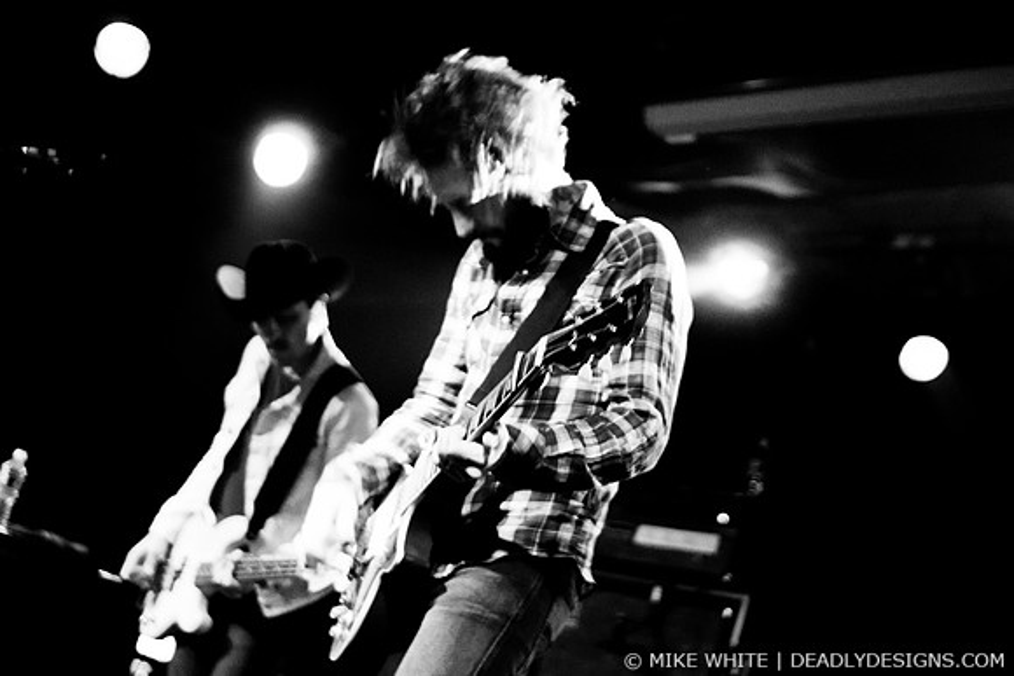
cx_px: 507
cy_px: 338
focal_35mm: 45
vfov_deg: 29.9
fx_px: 1268
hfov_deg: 43.6
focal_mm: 30
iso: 1000
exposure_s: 1/80
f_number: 1.4
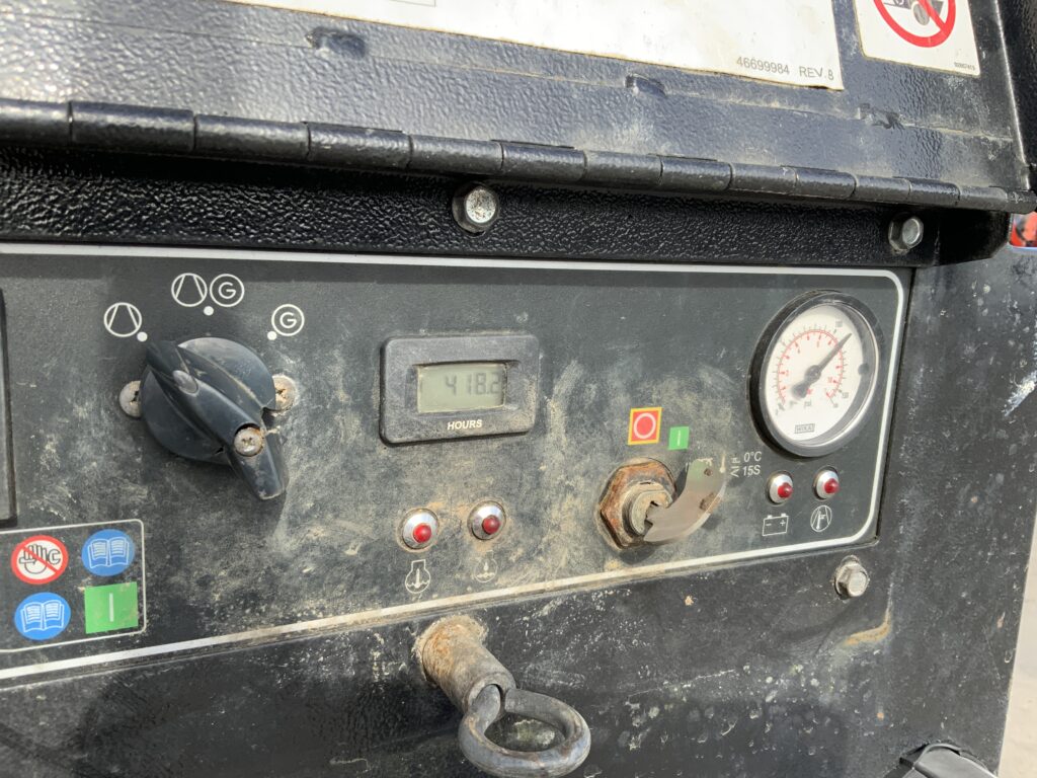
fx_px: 869
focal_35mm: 29
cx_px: 518
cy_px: 389
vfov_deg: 48.2
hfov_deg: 61.7
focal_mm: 3
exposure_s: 1/300
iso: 16
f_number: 1.8
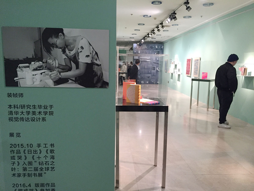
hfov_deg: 61.7
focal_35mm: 29
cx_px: 127
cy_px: 96
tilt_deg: -9.2
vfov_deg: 48.2
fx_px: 213
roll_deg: -1.0
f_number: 2.2
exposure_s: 1/20
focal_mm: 4.15
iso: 250
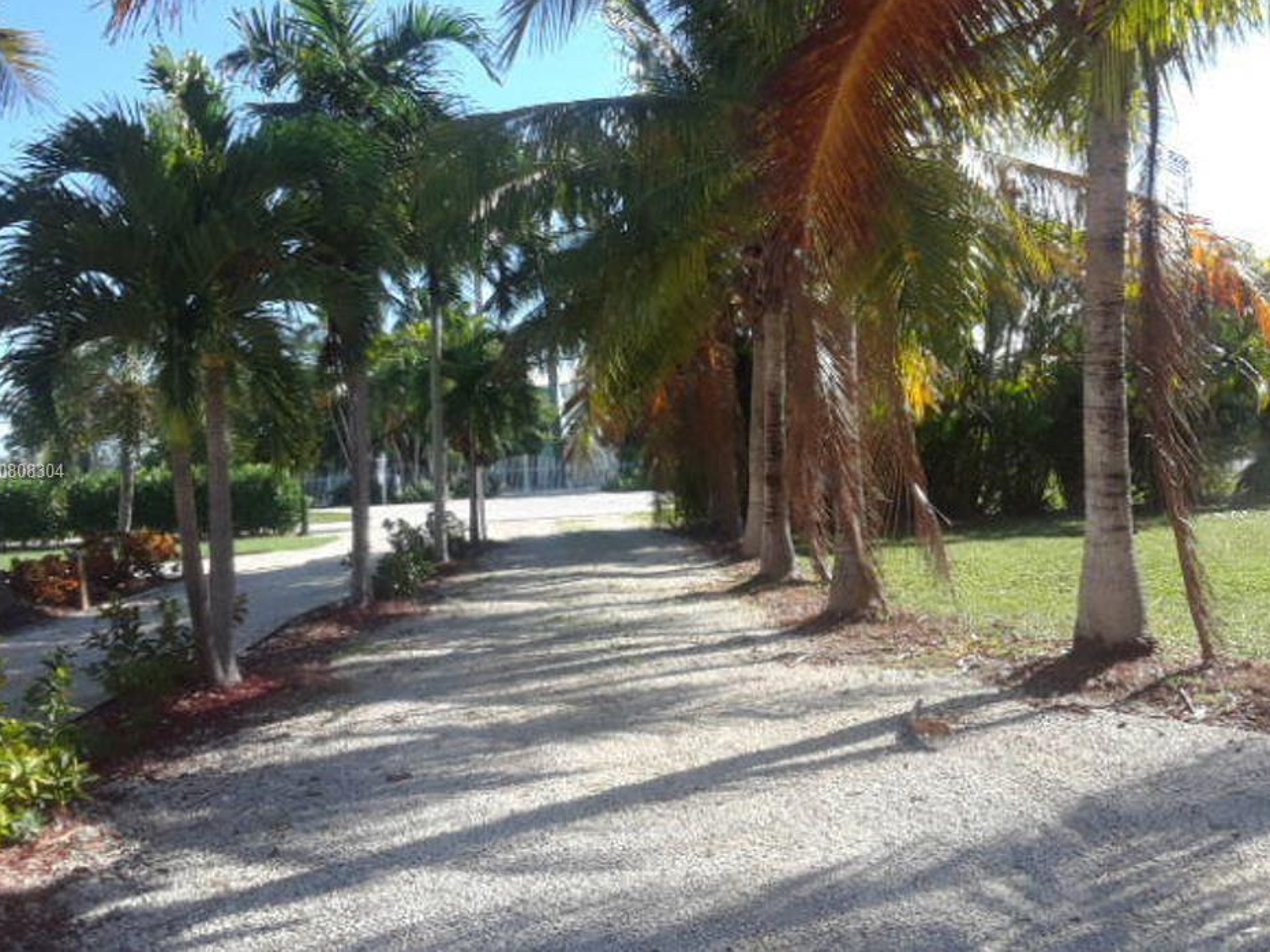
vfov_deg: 42.9
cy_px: 472
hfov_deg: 55.4
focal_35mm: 33
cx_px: 621
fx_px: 1211
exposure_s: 1/644
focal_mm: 2.47
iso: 40
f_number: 1.9
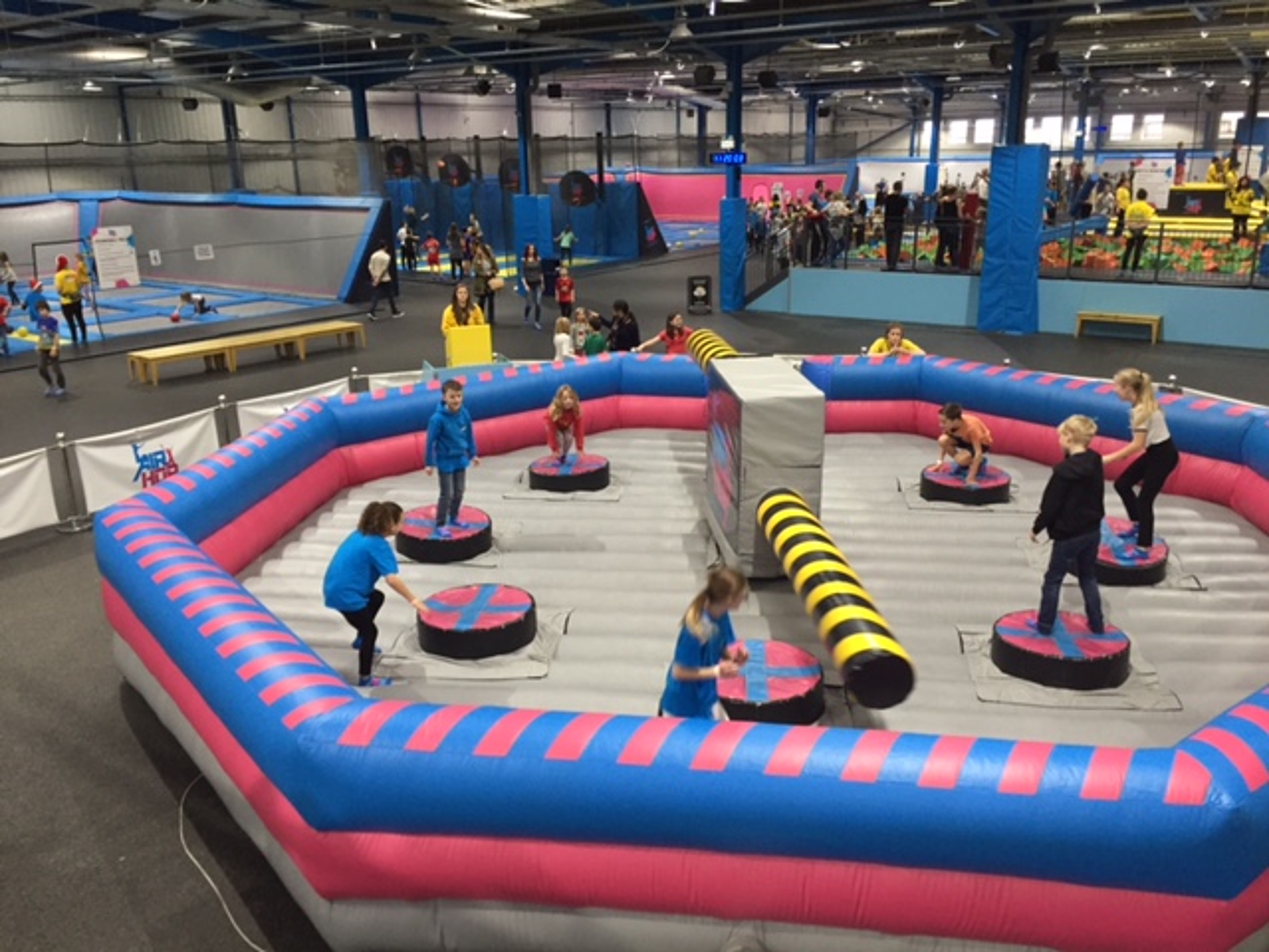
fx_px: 1063
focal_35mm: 29
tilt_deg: -16.8
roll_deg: +1.2
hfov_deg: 61.7
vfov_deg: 48.2
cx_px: 634
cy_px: 476
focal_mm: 4.15
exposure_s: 1/33
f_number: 2.2
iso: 160
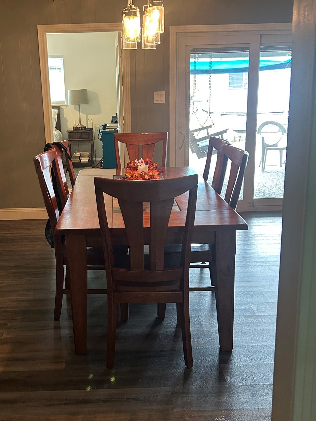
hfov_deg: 37.5
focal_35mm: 38
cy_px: 200
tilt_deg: -13.4
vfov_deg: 49.0
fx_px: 462
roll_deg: +1.3
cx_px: 121
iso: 200
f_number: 1.5
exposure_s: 1/60
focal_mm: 5.7
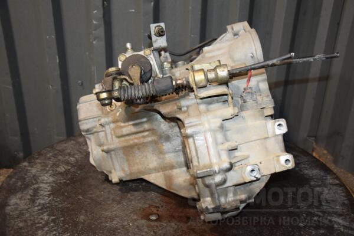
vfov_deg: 34.2
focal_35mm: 39
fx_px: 383
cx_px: 177
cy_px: 118
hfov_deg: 49.6
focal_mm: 26
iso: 800
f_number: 5
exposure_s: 1/60
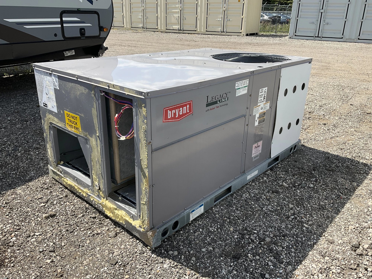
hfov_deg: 61.7
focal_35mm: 29
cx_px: 186
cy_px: 140
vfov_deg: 48.2
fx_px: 312
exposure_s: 1/1342
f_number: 1.8
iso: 25
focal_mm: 3
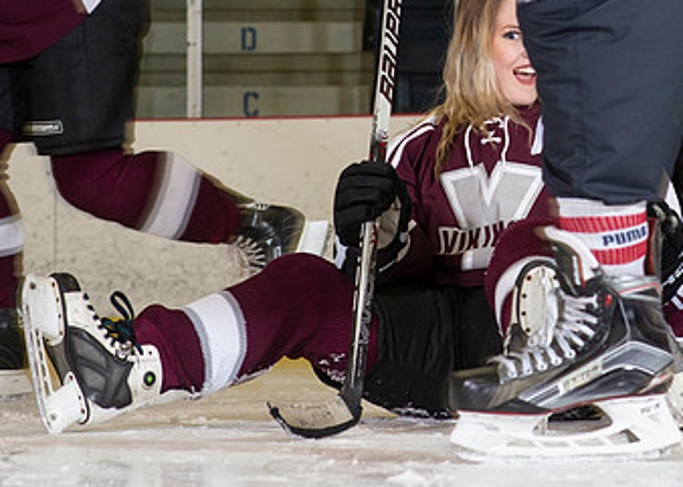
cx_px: 545
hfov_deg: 11.3
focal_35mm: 177
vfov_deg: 8.1
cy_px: 67
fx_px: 3431
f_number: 6.3
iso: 800
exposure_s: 1/100
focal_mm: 85
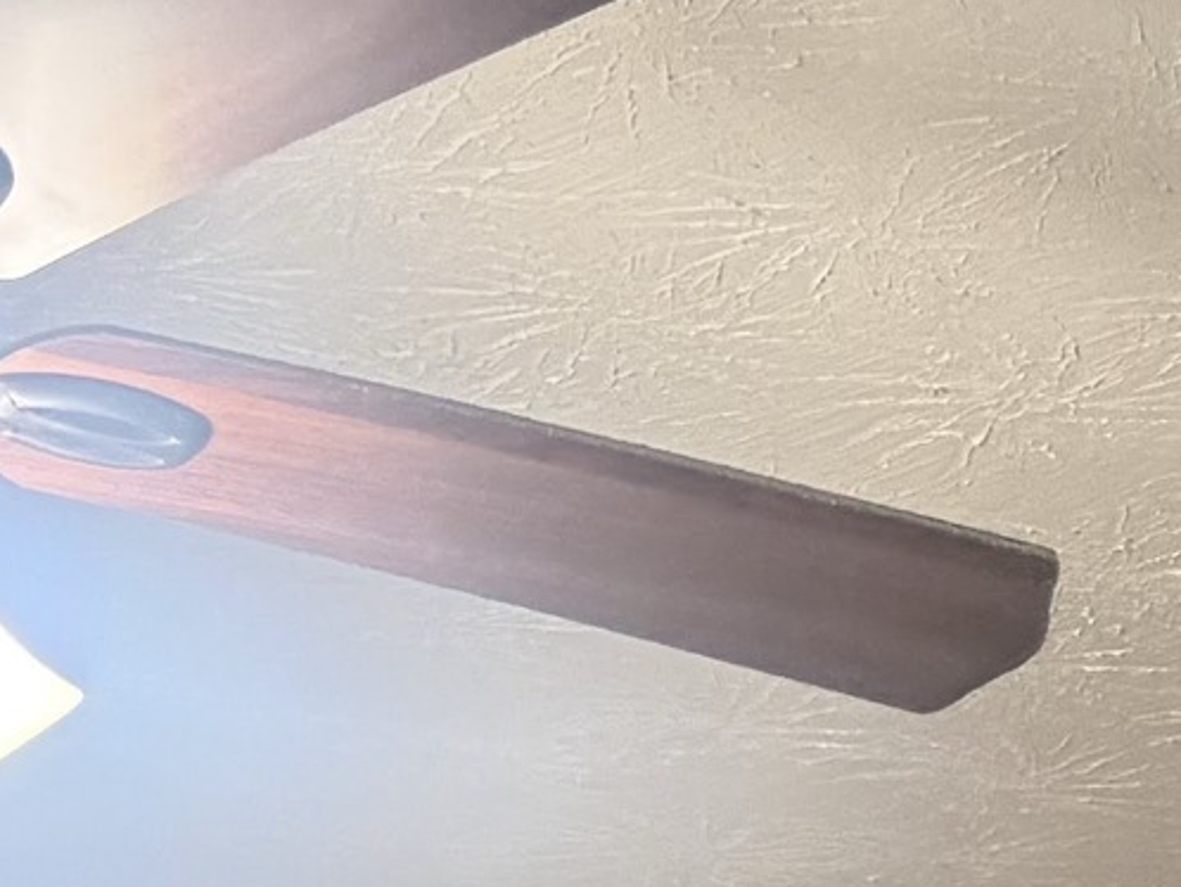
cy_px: 2720
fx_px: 5052
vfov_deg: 8.4
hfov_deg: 13.2
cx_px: 1072
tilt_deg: +0.1
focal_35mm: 148
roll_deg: +0.1
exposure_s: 1/60
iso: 500
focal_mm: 6.76
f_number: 1.78
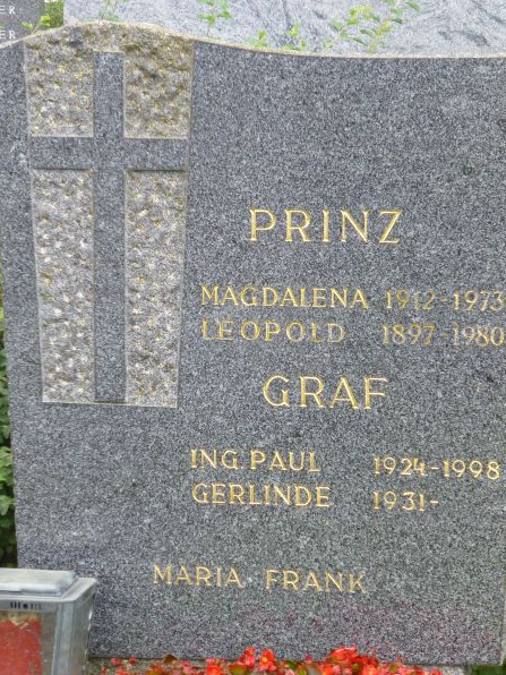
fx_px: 2222
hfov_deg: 13.0
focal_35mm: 114
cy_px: 338
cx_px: 243
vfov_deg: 17.3
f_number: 5.2
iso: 200
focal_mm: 15.1
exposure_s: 1/125
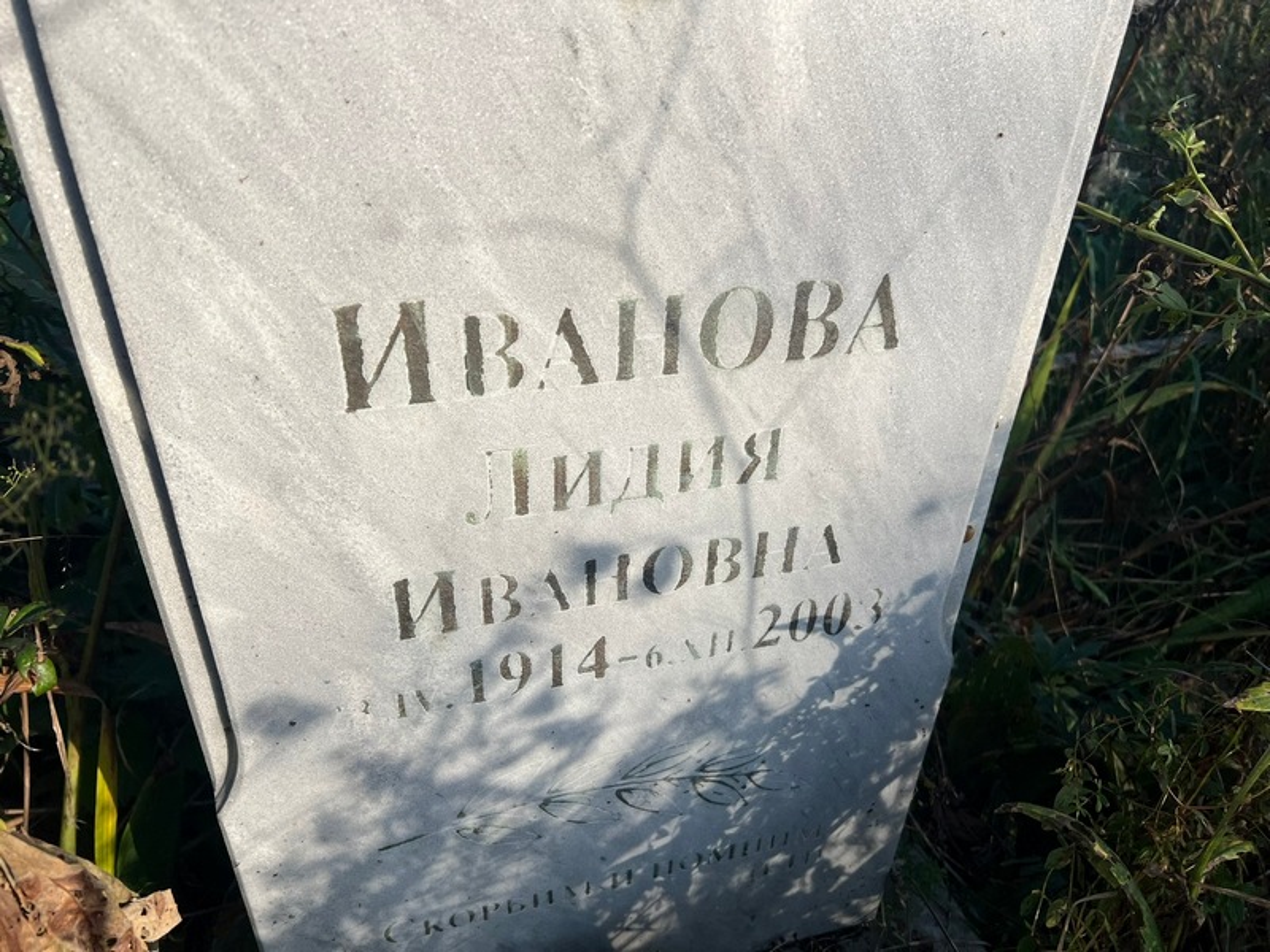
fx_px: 954
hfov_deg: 67.3
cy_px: 476
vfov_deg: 53.1
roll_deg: -3.0
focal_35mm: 26
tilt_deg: -31.7
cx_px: 635
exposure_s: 1/4630
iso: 50
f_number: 1.5
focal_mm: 5.7
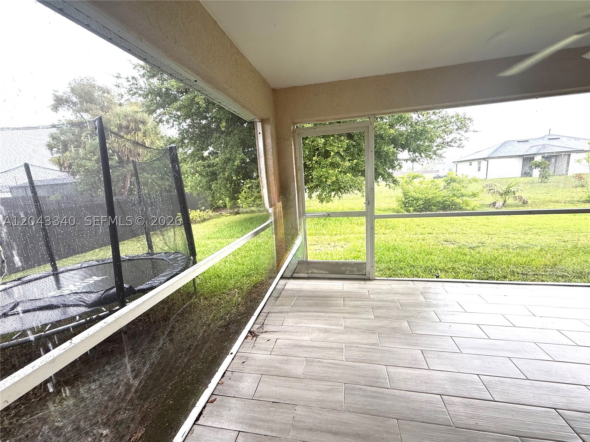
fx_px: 239
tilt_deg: -10.8
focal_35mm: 14
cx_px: 295
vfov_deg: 85.7
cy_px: 221
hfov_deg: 102.1
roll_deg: +3.3
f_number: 2.2
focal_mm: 2.22
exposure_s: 1/99
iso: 100
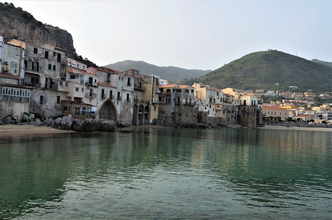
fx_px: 304
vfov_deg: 39.8
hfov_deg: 57.3
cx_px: 166
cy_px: 110
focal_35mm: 33
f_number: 9
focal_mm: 22
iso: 250
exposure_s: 1/125
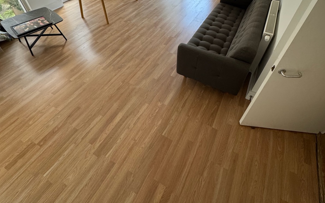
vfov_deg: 58.0
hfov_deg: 85.1
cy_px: 64
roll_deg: -0.5
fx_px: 177
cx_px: 164
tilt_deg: -42.9
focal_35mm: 20
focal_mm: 2.22
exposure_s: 1/99
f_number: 2.2
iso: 320
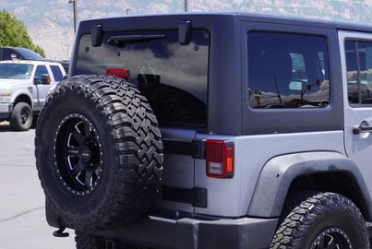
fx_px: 764
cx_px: 292
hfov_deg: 26.9
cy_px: 172
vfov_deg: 18.5
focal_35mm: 74
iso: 100
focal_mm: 31
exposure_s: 1/100
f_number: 9
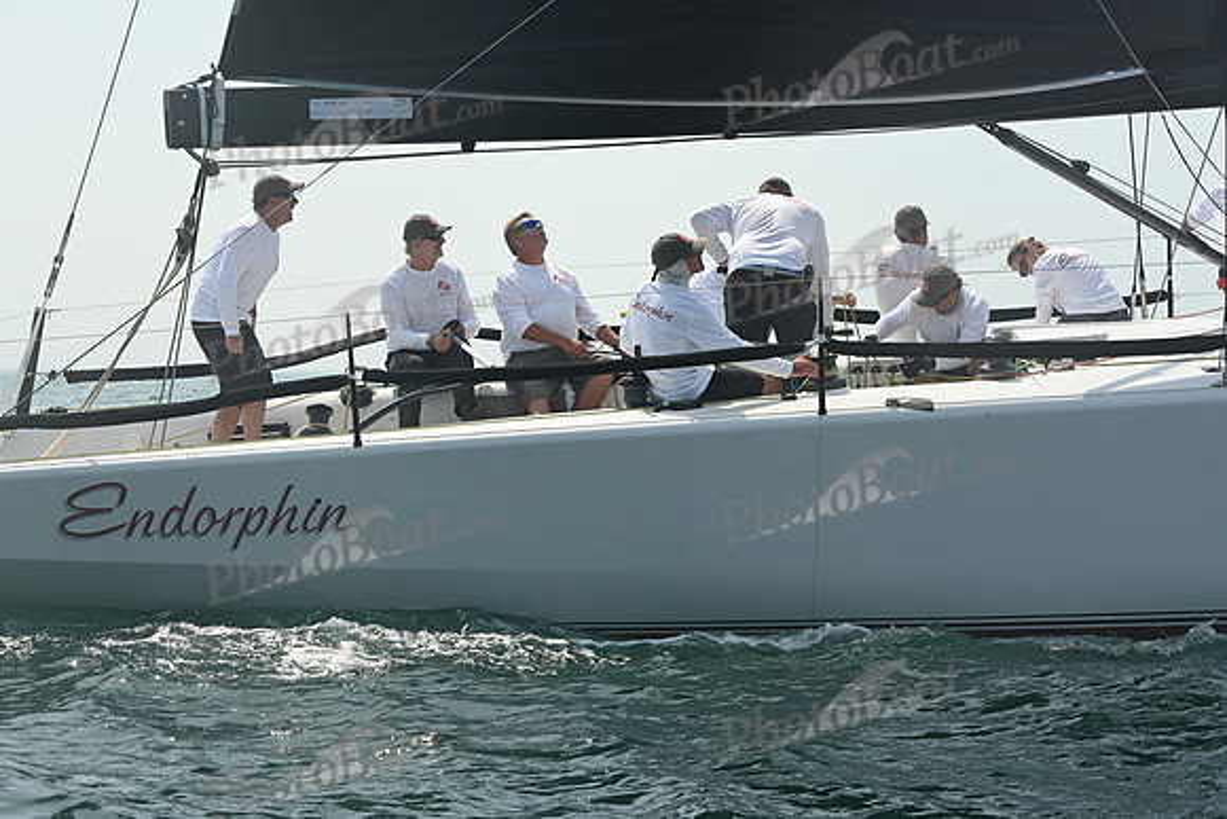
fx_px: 3341
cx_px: 614
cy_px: 410
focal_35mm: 98
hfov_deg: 20.8
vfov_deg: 14.0
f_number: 8
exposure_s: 1/1250
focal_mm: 98
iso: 320
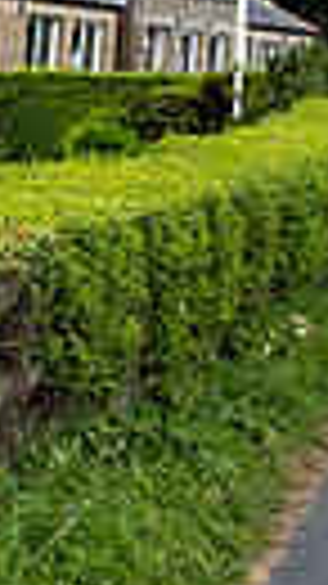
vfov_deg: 21.7
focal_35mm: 98
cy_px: 187
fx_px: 1517
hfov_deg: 9.0
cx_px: -764
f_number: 6.3
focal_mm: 21
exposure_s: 1/320
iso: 320
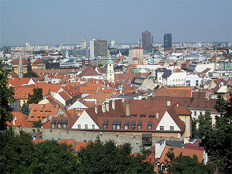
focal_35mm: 70
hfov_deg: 27.8
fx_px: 469
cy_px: 87
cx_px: 116
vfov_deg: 21.0
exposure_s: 1/544
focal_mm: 11.6
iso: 80
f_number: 6.7
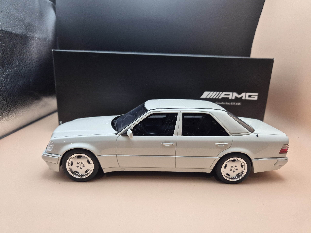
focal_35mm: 23
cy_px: 116
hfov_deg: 73.9
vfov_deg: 58.9
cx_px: 156
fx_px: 207
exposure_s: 1/180
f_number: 1.8
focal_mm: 5.4
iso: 125
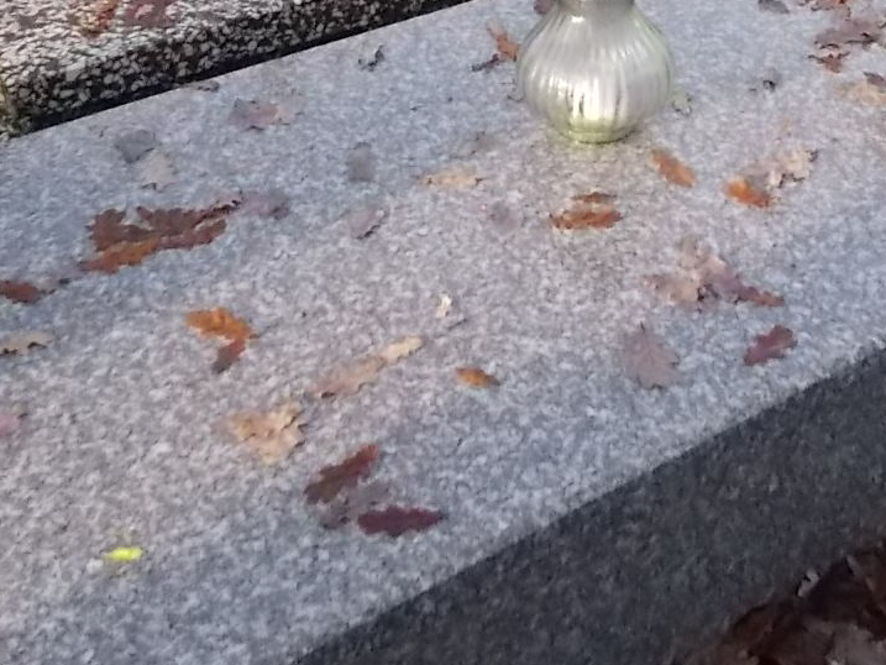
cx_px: 625
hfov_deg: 32.8
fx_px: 1485
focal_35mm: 58
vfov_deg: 23.8
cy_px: -48
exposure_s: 1/125
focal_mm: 4.6
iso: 400
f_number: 8
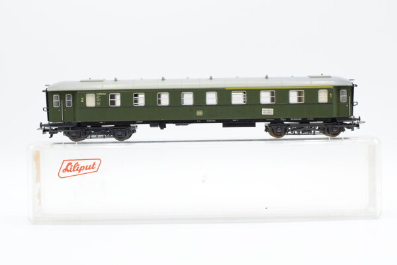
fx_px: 579
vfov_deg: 25.8
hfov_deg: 37.8
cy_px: 132
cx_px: 198
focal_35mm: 52
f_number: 8
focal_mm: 35
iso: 320
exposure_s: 1/125
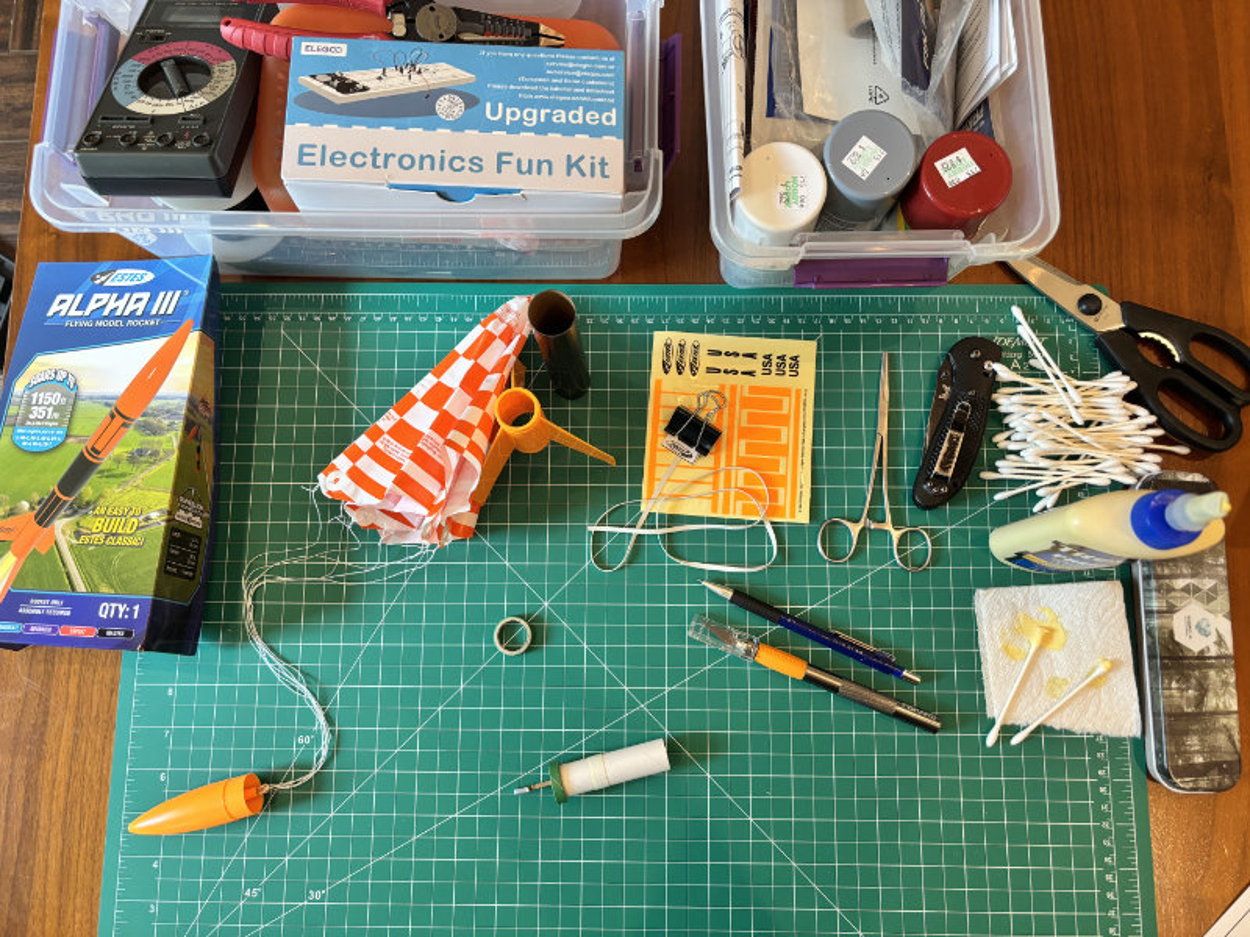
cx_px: 625
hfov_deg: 67.3
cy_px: 468
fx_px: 939
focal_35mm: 26
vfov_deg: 53.1
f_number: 1.6
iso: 160
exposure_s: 1/60
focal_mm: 6
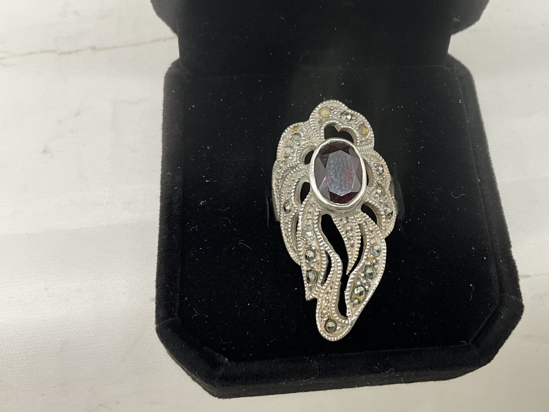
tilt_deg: -66.0
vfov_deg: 37.6
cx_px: 341
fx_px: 603
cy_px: 164
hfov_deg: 48.5
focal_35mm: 38
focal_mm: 3
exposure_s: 1/122
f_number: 1.8
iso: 40
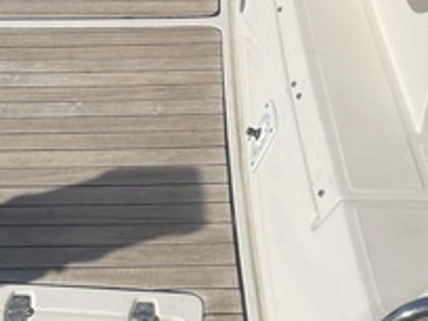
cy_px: 172
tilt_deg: -36.9
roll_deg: +0.9
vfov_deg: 17.8
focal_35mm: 83
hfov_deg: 23.5
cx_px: 157
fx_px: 1026
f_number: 1.6
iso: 32
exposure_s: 1/9804
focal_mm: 4.2
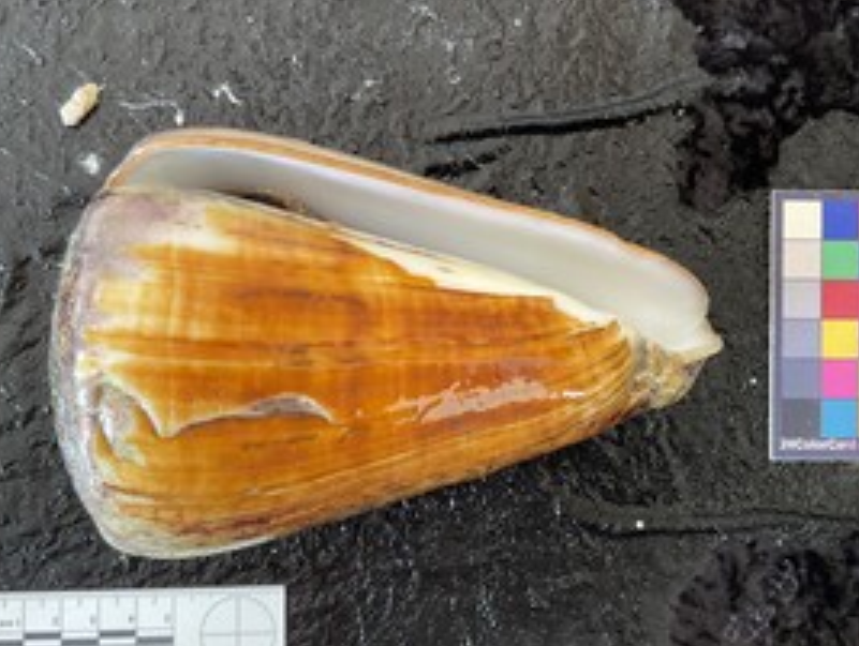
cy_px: 352
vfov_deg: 37.8
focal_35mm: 38
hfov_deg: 48.9
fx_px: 944
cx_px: 409
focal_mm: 3
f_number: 1.8
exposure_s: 1/50
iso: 80
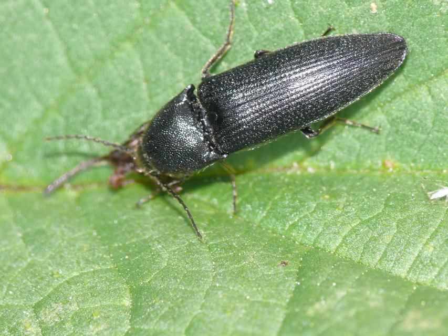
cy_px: 168
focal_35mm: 420
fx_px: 5436
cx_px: 224
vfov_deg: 3.5
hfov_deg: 4.7
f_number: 9
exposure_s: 1/125
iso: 200
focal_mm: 88.8
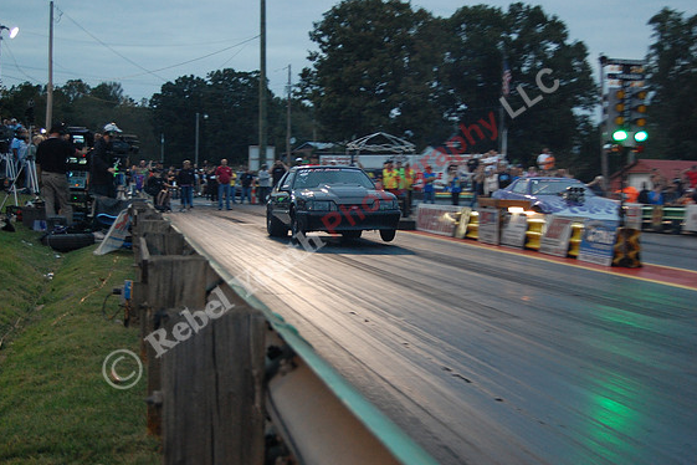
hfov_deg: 32.4
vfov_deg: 21.9
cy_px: 228
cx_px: 344
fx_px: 1200
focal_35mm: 62
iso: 800
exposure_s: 1/80
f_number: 5
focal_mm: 40
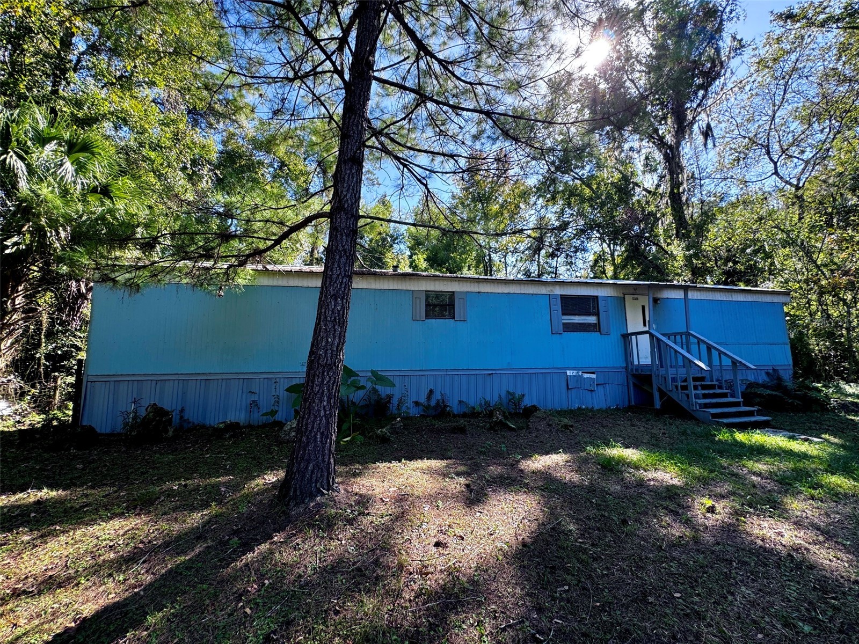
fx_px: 347
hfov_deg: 102.1
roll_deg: +0.8
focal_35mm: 14
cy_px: 322
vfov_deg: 85.7
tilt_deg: +8.6
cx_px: 430
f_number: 2.2
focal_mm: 2.22
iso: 40
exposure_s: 1/226
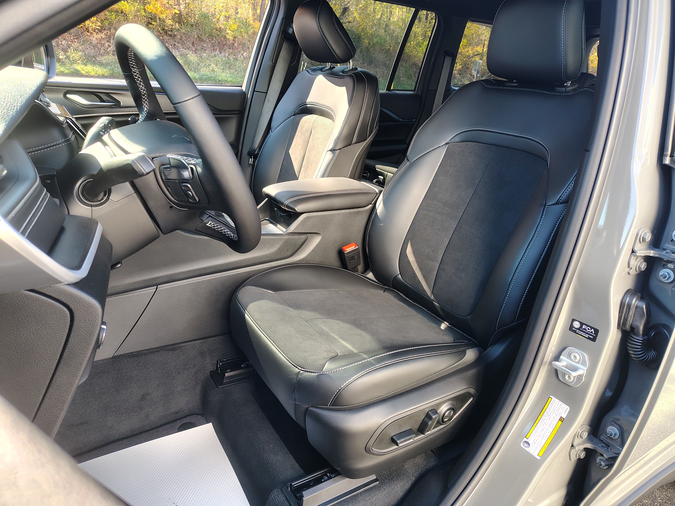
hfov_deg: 71.6
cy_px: 253
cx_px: 338
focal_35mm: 24
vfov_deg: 56.8
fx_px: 468
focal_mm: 5.56
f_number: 1.8
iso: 217
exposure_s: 1/111
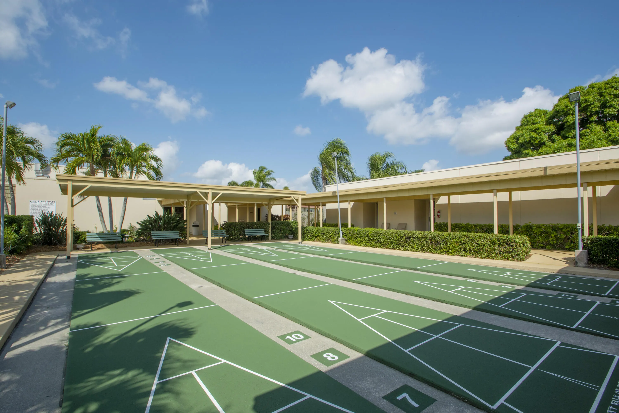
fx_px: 284
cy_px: 206
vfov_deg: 72.1
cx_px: 310
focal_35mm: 16
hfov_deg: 95.0
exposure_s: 1/500
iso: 125
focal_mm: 11
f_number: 8
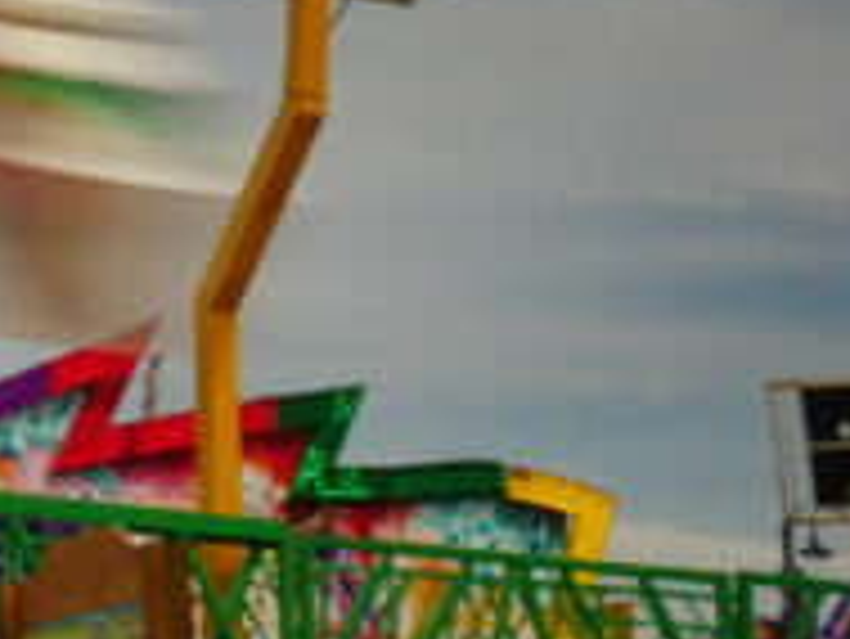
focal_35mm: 141
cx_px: -441
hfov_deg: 13.2
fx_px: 3464
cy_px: -673
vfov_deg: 9.7
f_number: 14
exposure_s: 1/4
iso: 200
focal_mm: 13
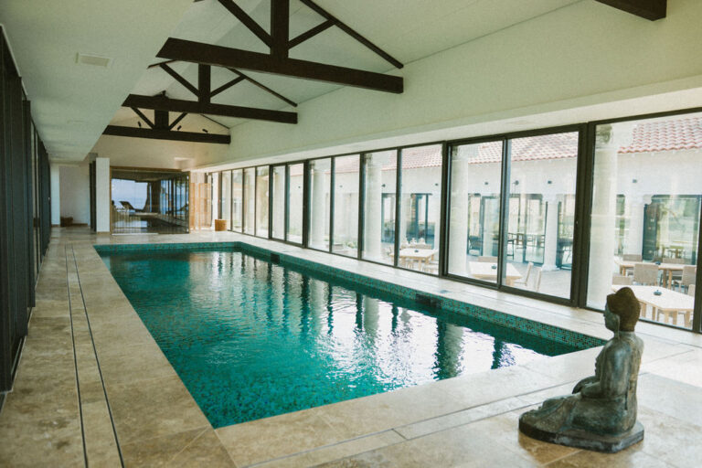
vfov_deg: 51.7
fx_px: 483
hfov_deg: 72.0
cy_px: 234
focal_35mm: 25
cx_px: 351
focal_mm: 24
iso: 125
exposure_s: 1/320
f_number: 2.2
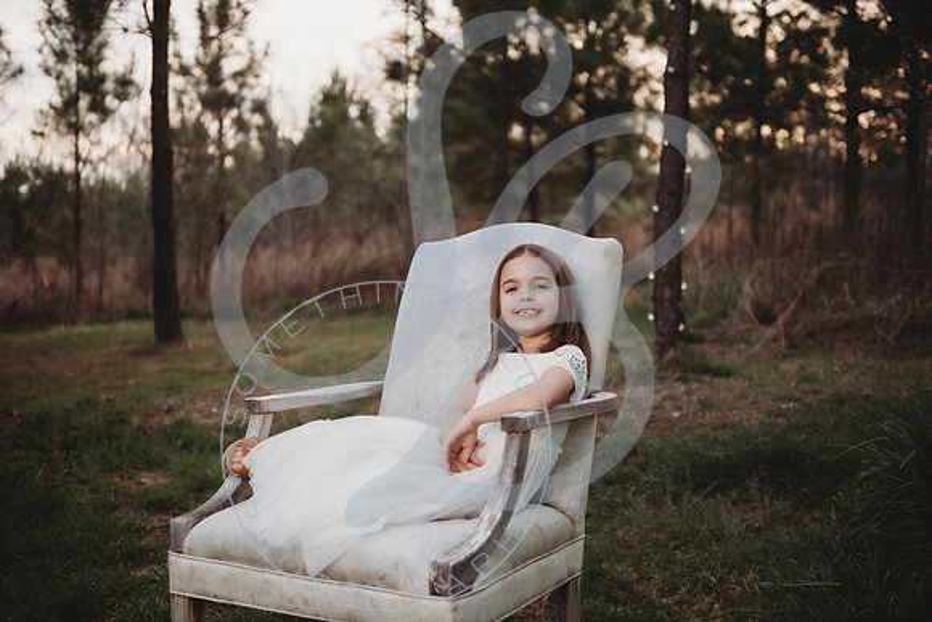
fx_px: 1243
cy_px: 311
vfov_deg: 28.1
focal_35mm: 48
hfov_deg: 41.1
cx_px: 466
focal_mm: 48
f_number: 2.8
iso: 100
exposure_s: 1/250
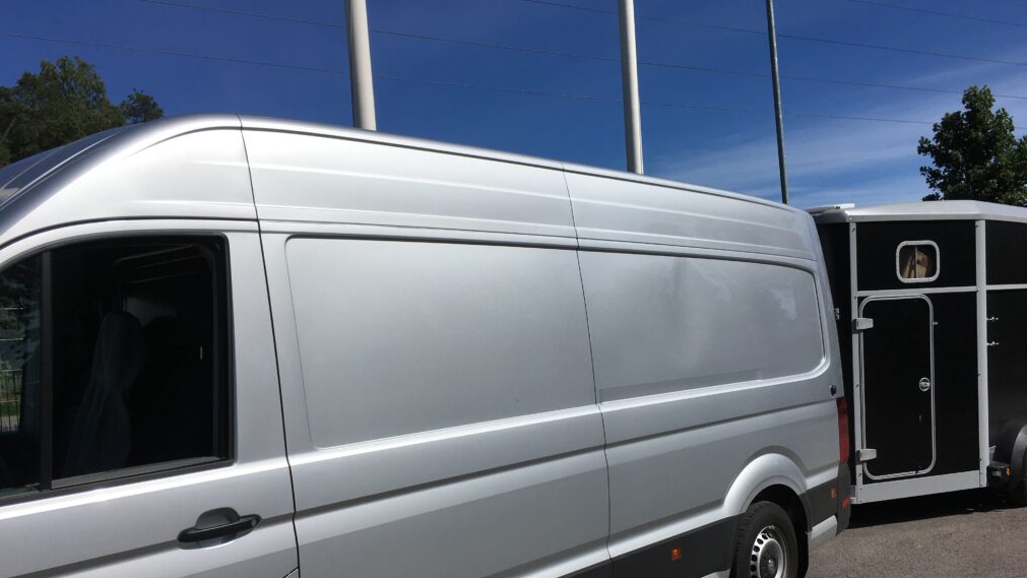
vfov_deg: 36.4
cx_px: 519
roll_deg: +1.8
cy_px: 377
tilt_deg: -3.1
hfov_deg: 61.0
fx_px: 872
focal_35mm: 32
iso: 25
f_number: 2.2
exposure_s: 1/5128
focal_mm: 4.15
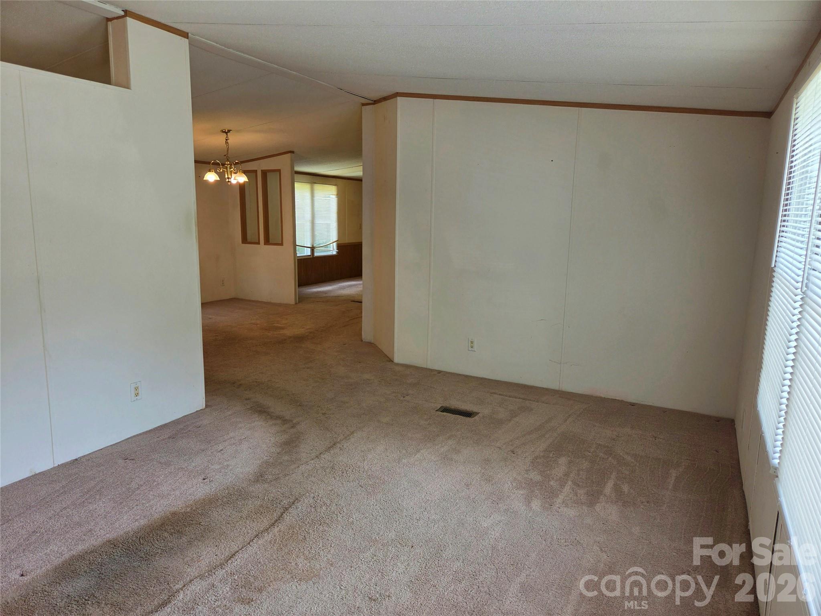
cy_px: 308
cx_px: 410
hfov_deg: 73.9
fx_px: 545
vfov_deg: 58.9
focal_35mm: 23
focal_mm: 5.4
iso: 50
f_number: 1.8
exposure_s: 1/120
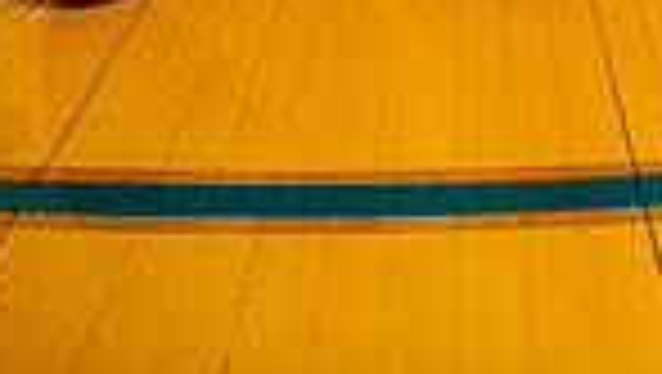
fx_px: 1124
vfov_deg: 13.7
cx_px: 545
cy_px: -514
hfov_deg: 31.8
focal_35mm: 64
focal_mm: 20
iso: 160
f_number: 4
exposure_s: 1/250
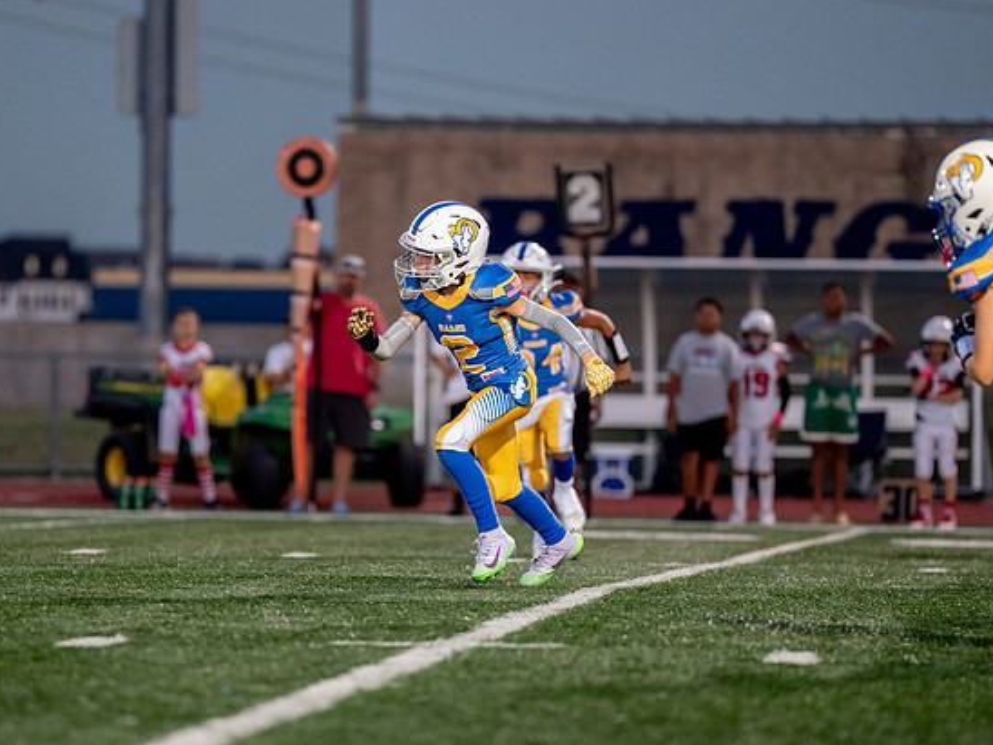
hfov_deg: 7.4
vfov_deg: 5.6
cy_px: 388
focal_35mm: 266
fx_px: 7631
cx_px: 442
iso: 2000
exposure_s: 1/1250
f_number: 2.8
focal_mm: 200
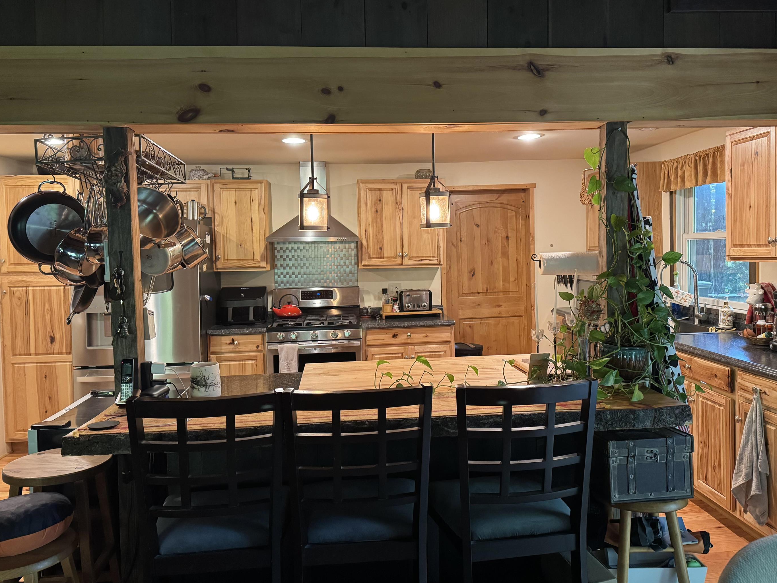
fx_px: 606
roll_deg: +0.7
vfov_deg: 51.3
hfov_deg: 65.3
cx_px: 398
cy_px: 268
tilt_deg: -2.5
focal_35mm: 27
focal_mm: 6.76
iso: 640
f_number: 1.78
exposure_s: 1/60
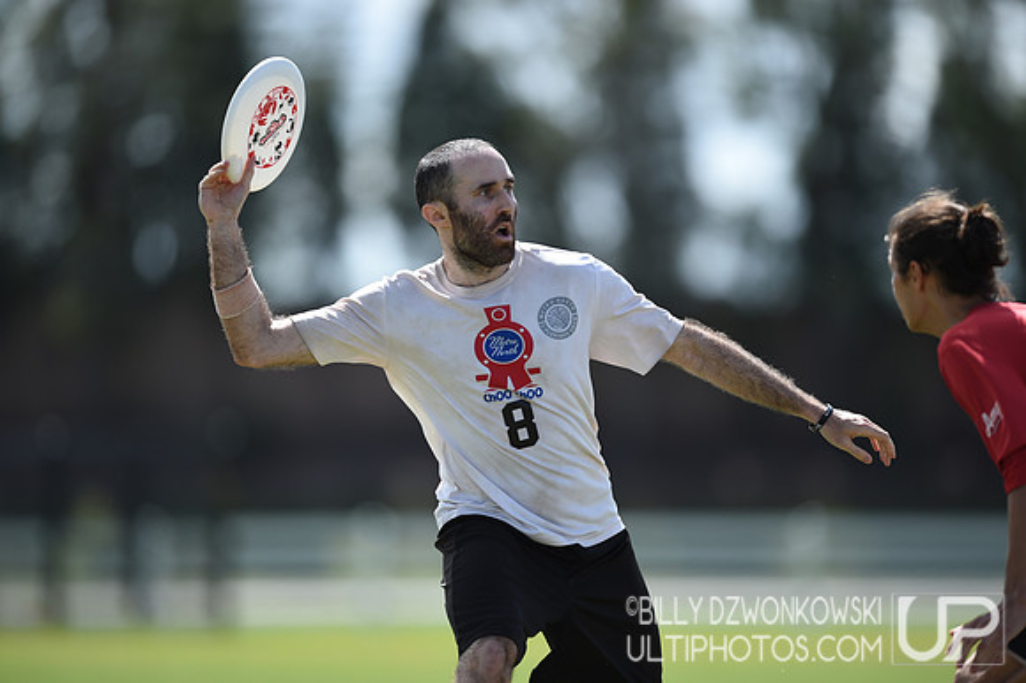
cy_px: 342
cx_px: 513
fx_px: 11393
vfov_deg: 3.4
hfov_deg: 5.2
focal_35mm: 400
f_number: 2.8
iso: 200
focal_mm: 400
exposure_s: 1/2500
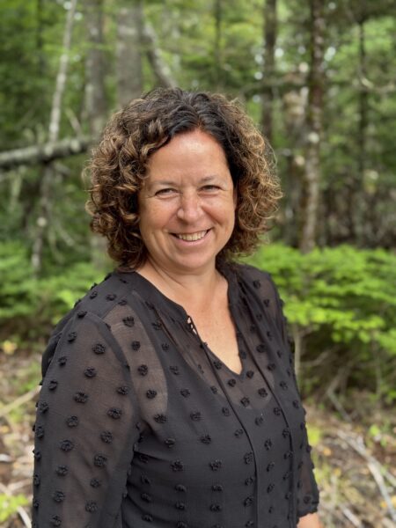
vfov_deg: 39.7
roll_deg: -1.5
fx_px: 732
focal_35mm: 48
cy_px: 264
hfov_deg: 30.3
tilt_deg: -9.8
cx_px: 198
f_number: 1.78
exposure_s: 1/535
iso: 64
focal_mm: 6.76
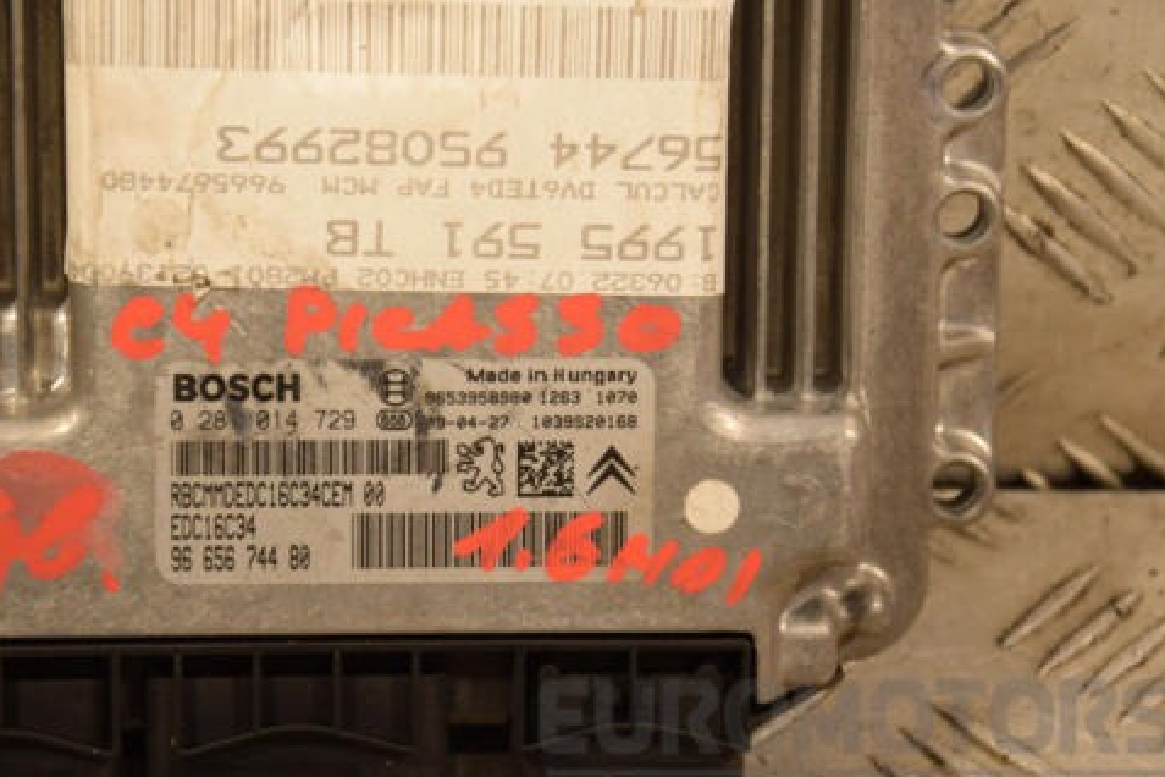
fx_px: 4886
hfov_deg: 13.6
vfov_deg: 9.1
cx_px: 493
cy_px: 391
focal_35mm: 151
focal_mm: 80
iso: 800
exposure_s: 1/125
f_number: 5.3
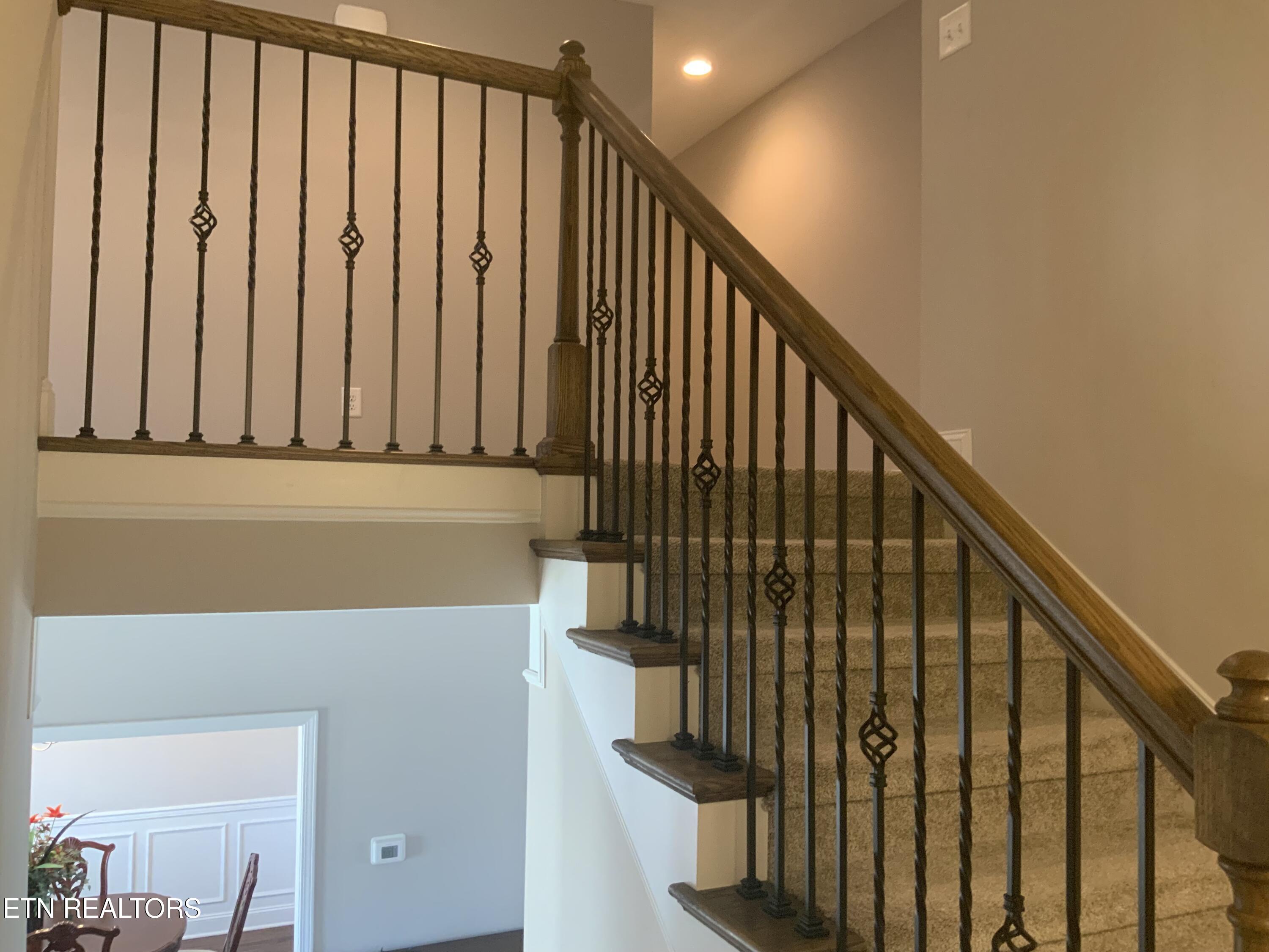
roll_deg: -0.6
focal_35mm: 29
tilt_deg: +3.5
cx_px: 634
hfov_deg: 61.7
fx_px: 1063
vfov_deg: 48.2
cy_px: 476
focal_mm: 3
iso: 200
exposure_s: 1/60
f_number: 1.8
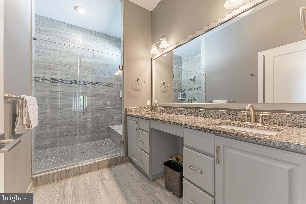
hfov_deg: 104.3
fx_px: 119
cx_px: 153
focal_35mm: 14
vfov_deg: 81.2
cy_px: 102
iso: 320
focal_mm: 14
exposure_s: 1/320
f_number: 7.1
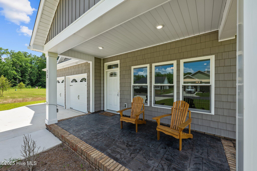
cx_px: 128
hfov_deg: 104.3
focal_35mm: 14
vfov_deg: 81.2
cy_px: 86
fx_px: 100
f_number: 9
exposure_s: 1/125
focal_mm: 14
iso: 100
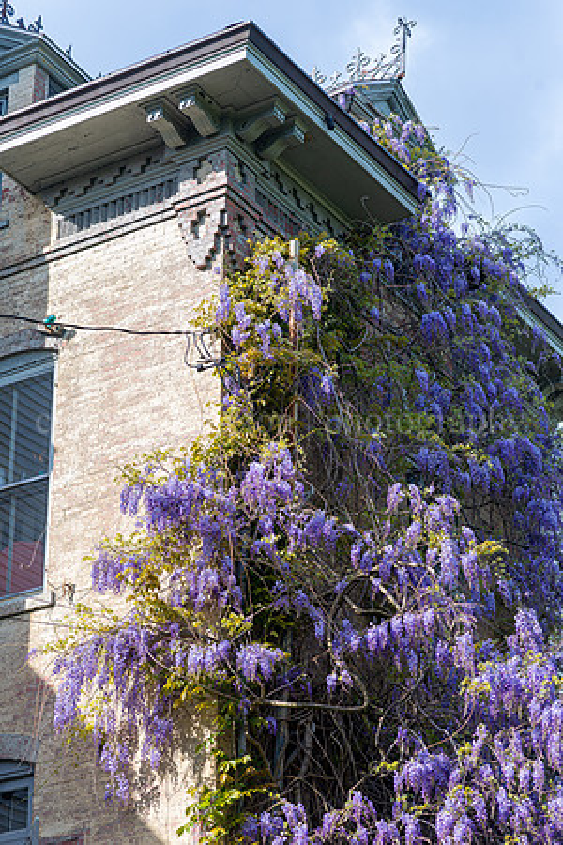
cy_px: 422
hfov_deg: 16.1
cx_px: 282
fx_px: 1994
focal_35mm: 85
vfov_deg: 23.9
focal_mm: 85
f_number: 6.3
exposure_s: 1/200
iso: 125
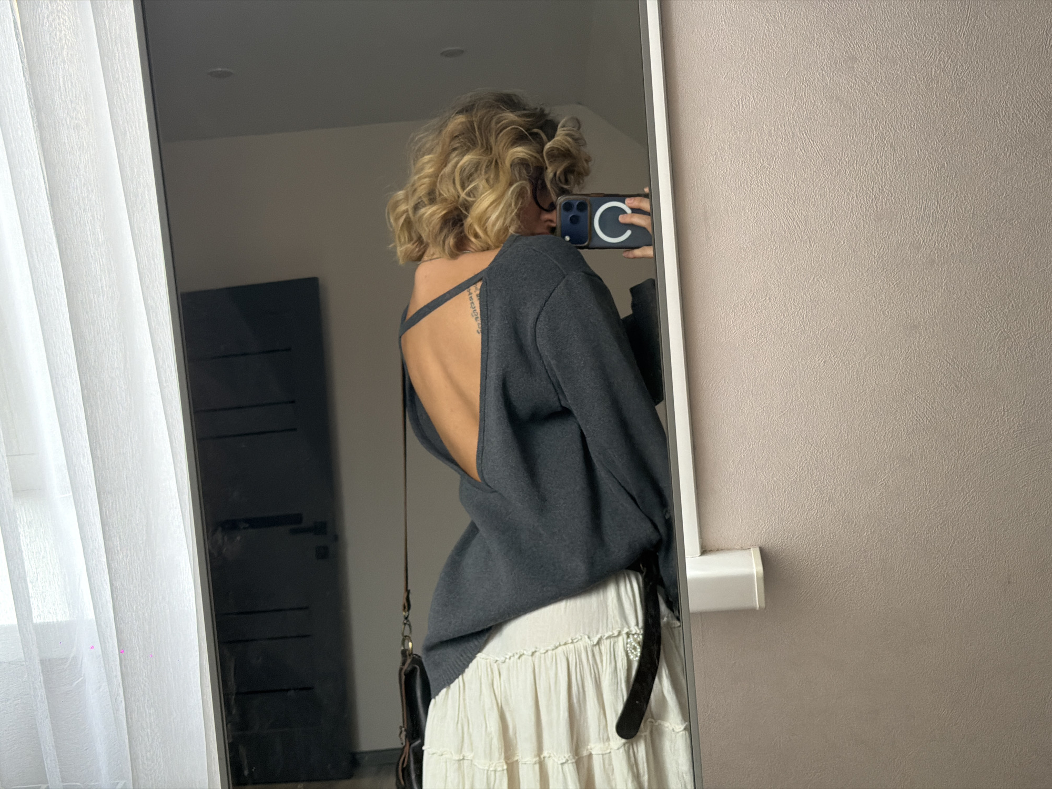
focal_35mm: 48
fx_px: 1459
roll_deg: +6.4
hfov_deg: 39.7
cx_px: 526
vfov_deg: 30.3
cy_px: 394
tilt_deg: -17.4
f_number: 1.78
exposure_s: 1/79
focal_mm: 6.76
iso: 200
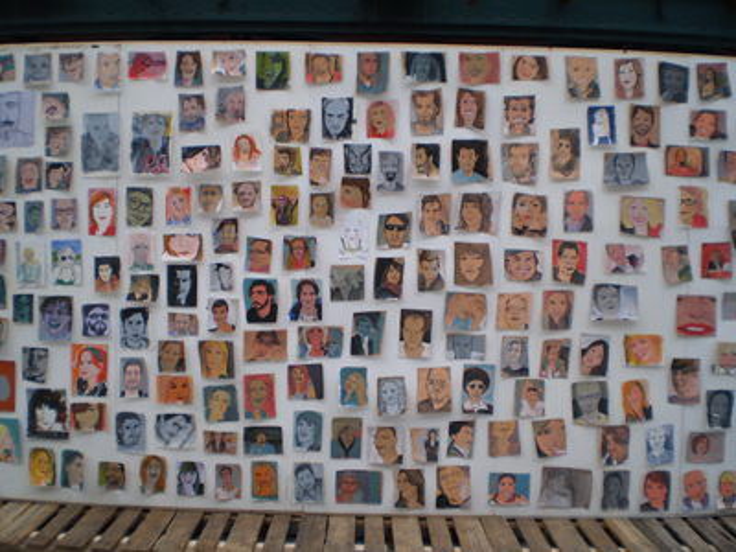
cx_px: 368
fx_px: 765
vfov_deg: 39.7
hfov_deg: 51.4
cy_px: 276
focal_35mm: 36
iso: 64
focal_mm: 6.3
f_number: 3.1
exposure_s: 1/100
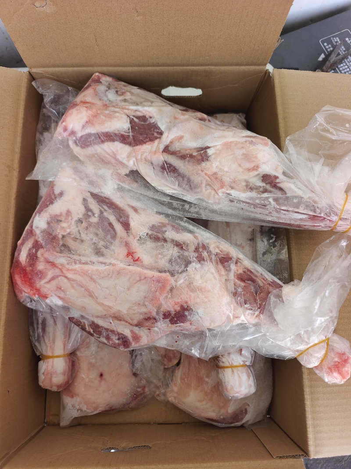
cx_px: 176
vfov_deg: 73.9
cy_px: 234
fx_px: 311
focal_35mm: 23
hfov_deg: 58.9
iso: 50
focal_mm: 6.51
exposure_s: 1/269
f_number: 1.57
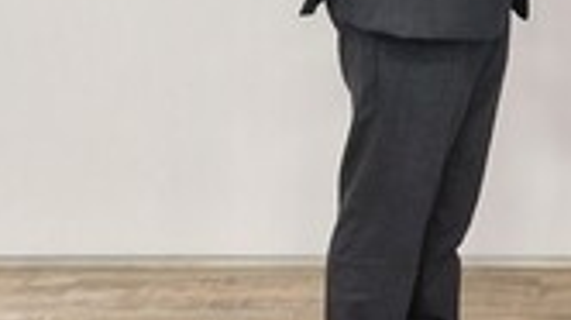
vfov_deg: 14.8
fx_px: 1165
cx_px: 628
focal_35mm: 77
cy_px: -114
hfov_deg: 25.5
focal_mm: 5.54
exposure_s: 1/120
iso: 400
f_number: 1.8
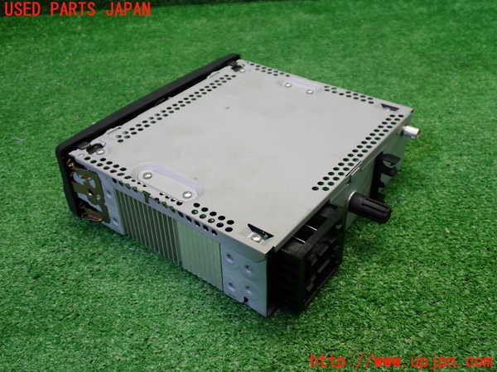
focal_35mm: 36
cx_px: 248
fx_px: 517
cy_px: 186
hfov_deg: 51.4
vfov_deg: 39.7
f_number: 2.5
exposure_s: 1/50
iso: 200
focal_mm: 6.37
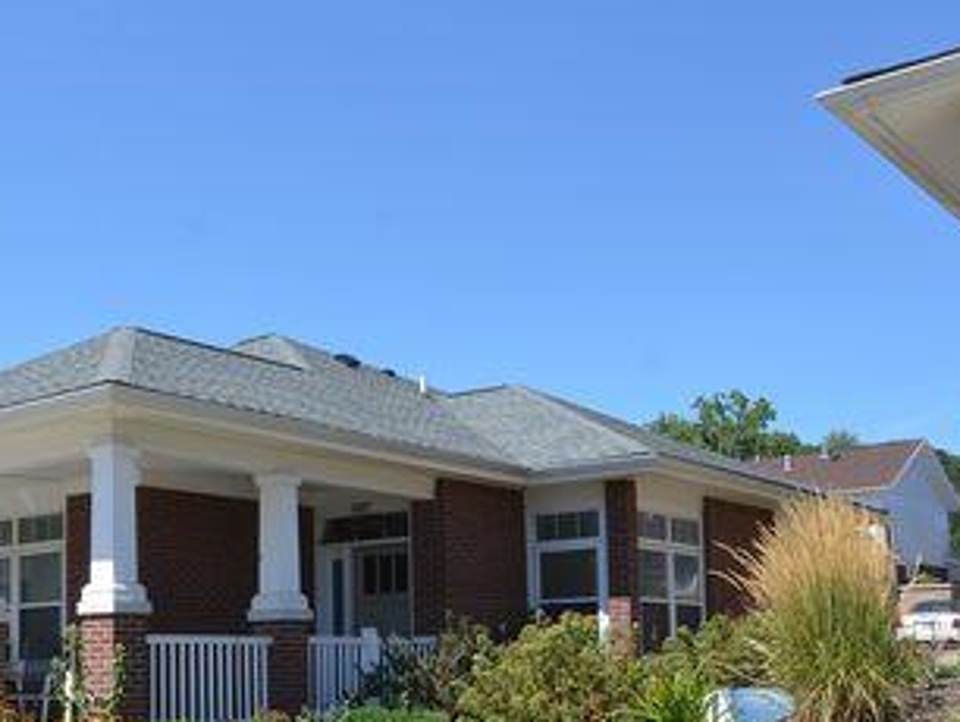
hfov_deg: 37.9
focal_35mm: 48
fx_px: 1331
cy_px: 557
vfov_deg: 29.8
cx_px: 163
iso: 250
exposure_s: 1/250
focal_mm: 17
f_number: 11
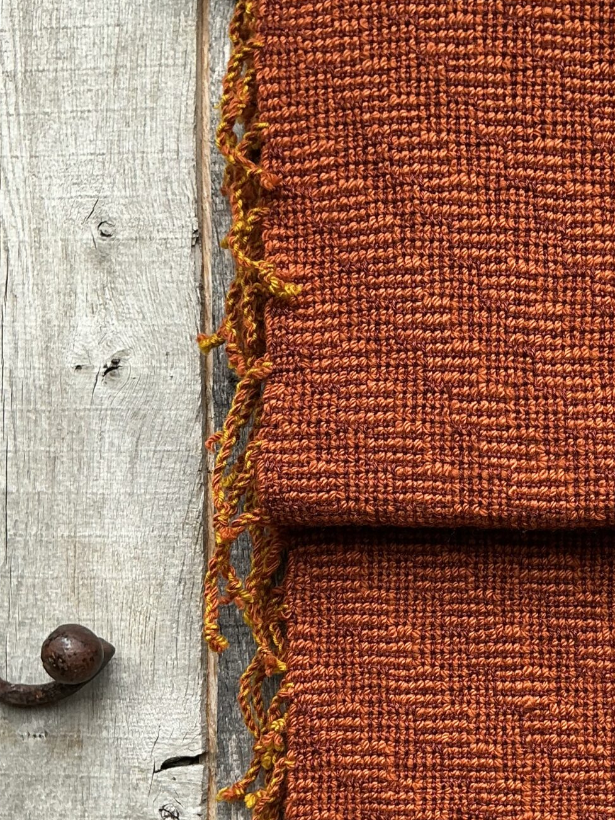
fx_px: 1350
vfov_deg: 33.3
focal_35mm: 57
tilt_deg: -1.1
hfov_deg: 25.0
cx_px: 534
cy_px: 592
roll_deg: -0.2
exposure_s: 1/353
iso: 25
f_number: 1.8
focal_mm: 3
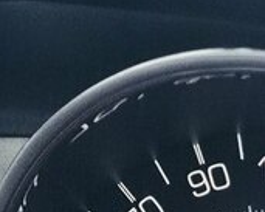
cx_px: -245
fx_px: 1687
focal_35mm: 215
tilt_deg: -11.2
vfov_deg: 7.1
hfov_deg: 8.6
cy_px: 278
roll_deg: +0.8
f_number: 2.8
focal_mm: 6.6
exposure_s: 1/50
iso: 40
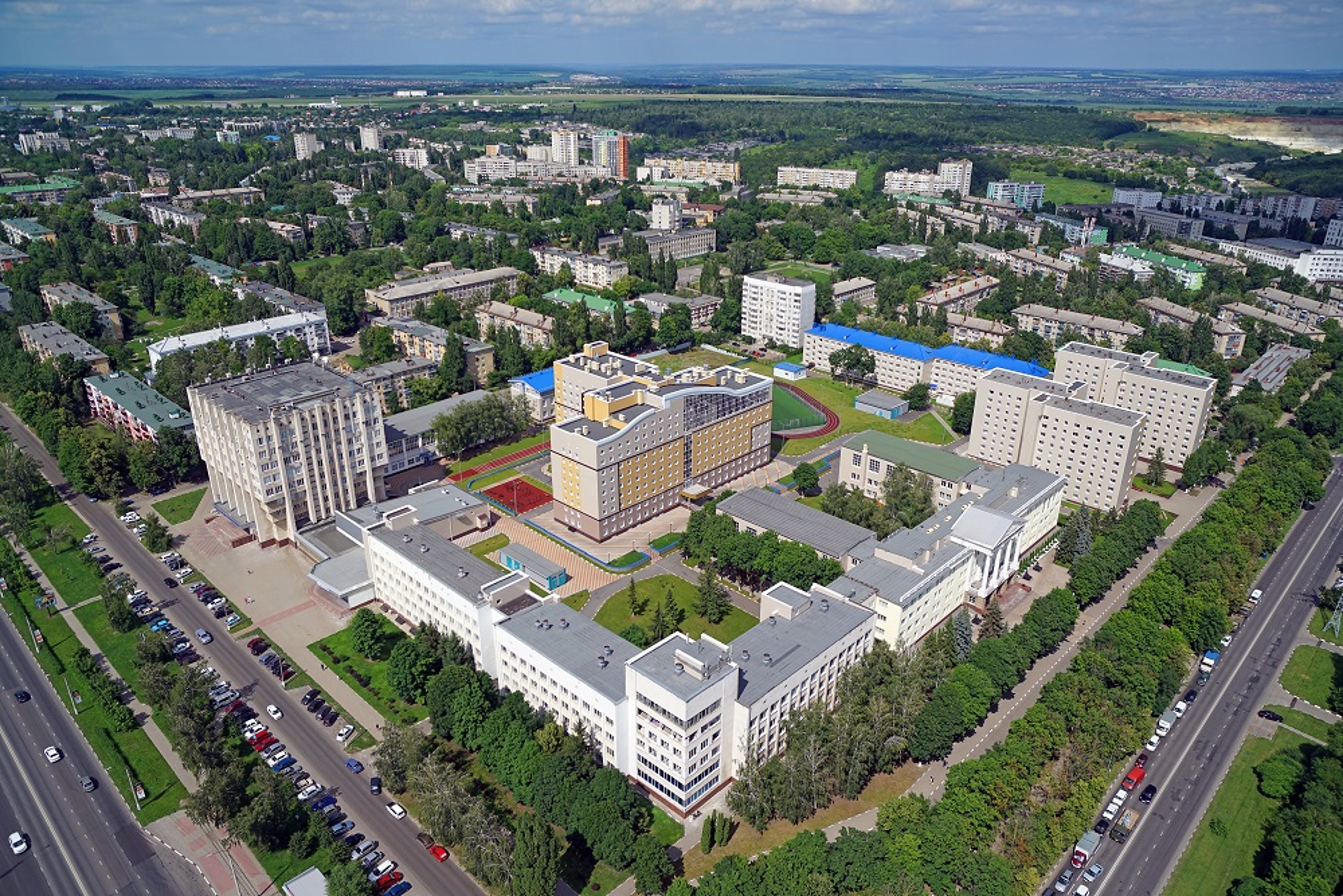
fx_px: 895
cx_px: 672
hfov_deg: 73.7
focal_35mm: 24
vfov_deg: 53.1
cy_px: 448
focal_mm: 24
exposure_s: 1/1600
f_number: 5
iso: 200
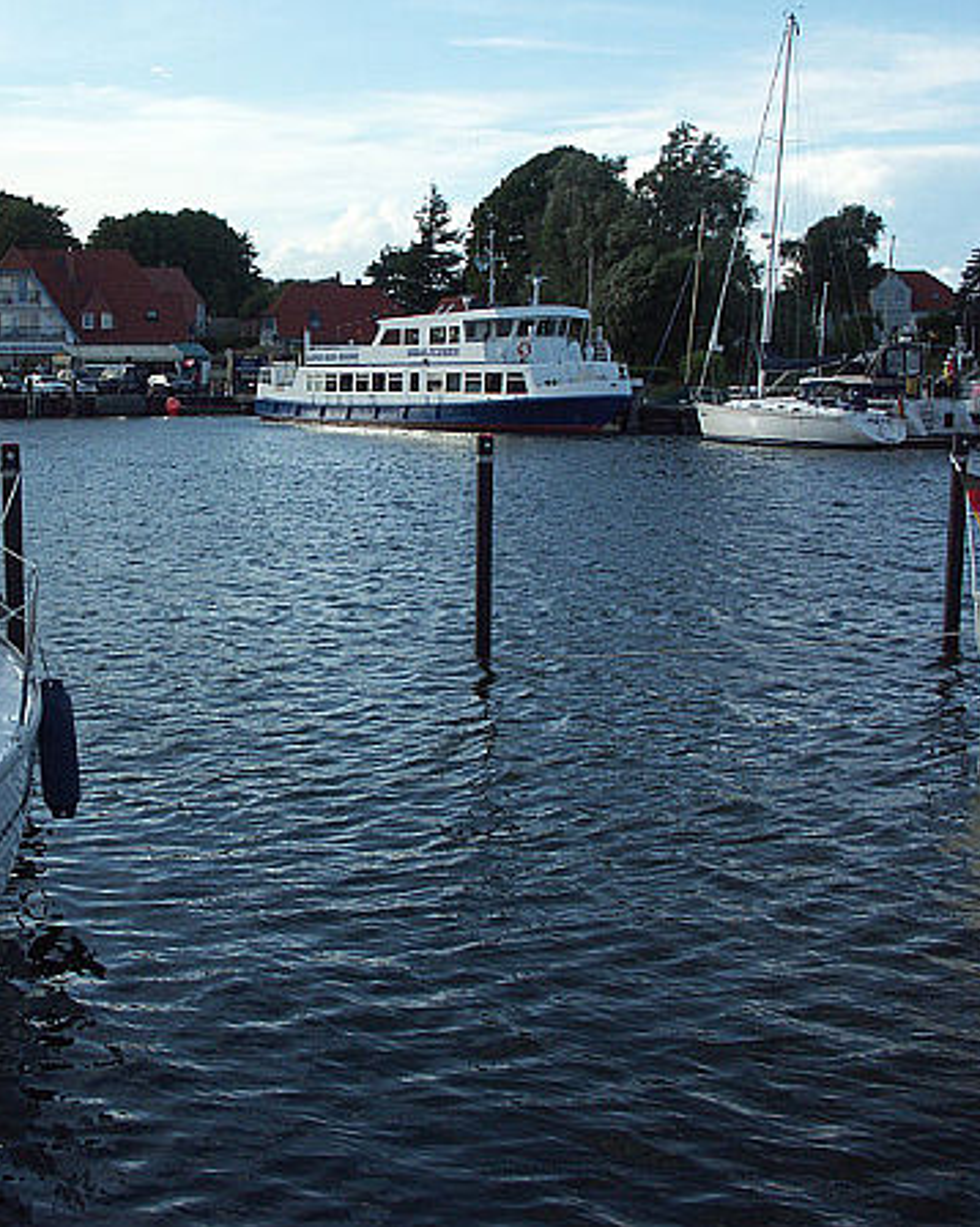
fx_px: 1850
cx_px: 249
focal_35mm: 51
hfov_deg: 29.2
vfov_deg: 36.7
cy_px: 614
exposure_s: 1/400
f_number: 7.1
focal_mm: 10.17
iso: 100
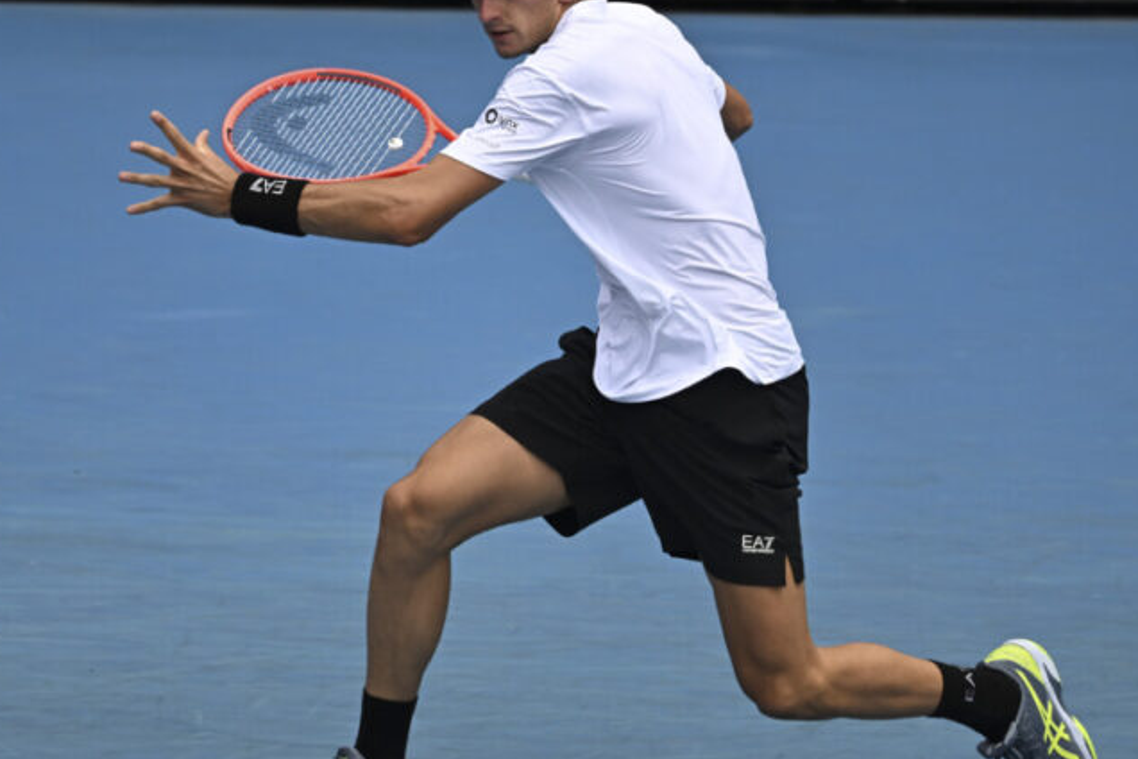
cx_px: 589
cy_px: 343
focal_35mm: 966
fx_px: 30534
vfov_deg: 1.4
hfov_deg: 2.1
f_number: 6.3
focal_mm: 600
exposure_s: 1/2000
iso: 640
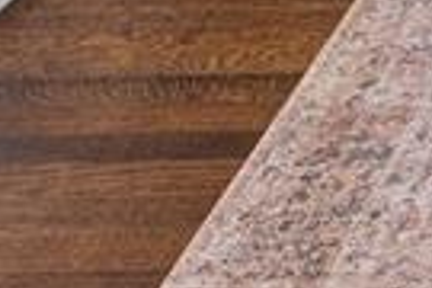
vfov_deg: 8.3
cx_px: 917
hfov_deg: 14.3
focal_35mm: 114
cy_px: -784
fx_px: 1368
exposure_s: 1/5
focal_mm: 10
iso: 100
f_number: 8
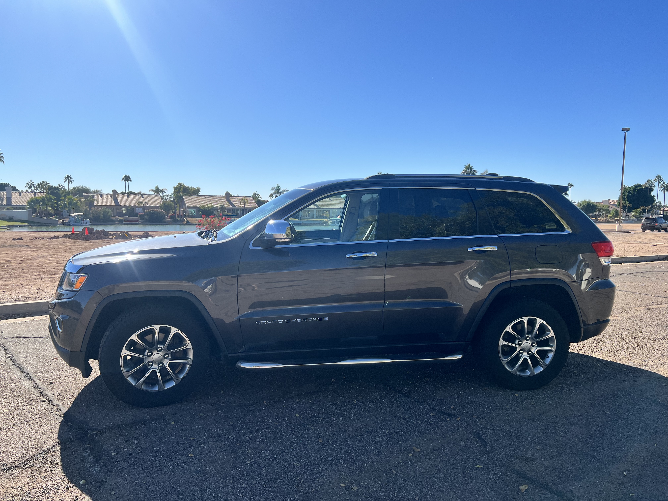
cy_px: 250
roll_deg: +0.1
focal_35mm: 26
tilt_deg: -4.7
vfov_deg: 53.1
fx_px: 502
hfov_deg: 67.3
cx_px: 334
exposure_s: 1/4831
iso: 50
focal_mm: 5.7
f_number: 1.5
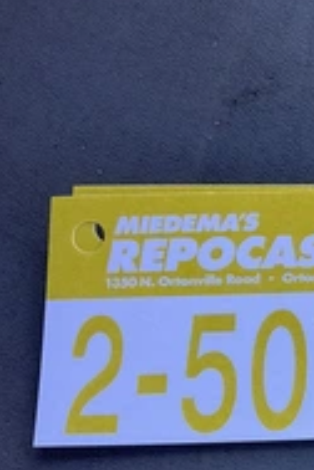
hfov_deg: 18.7
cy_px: 276
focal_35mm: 64
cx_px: 471
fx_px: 837
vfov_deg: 31.4
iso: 20
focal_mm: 3
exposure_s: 1/164
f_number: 1.8
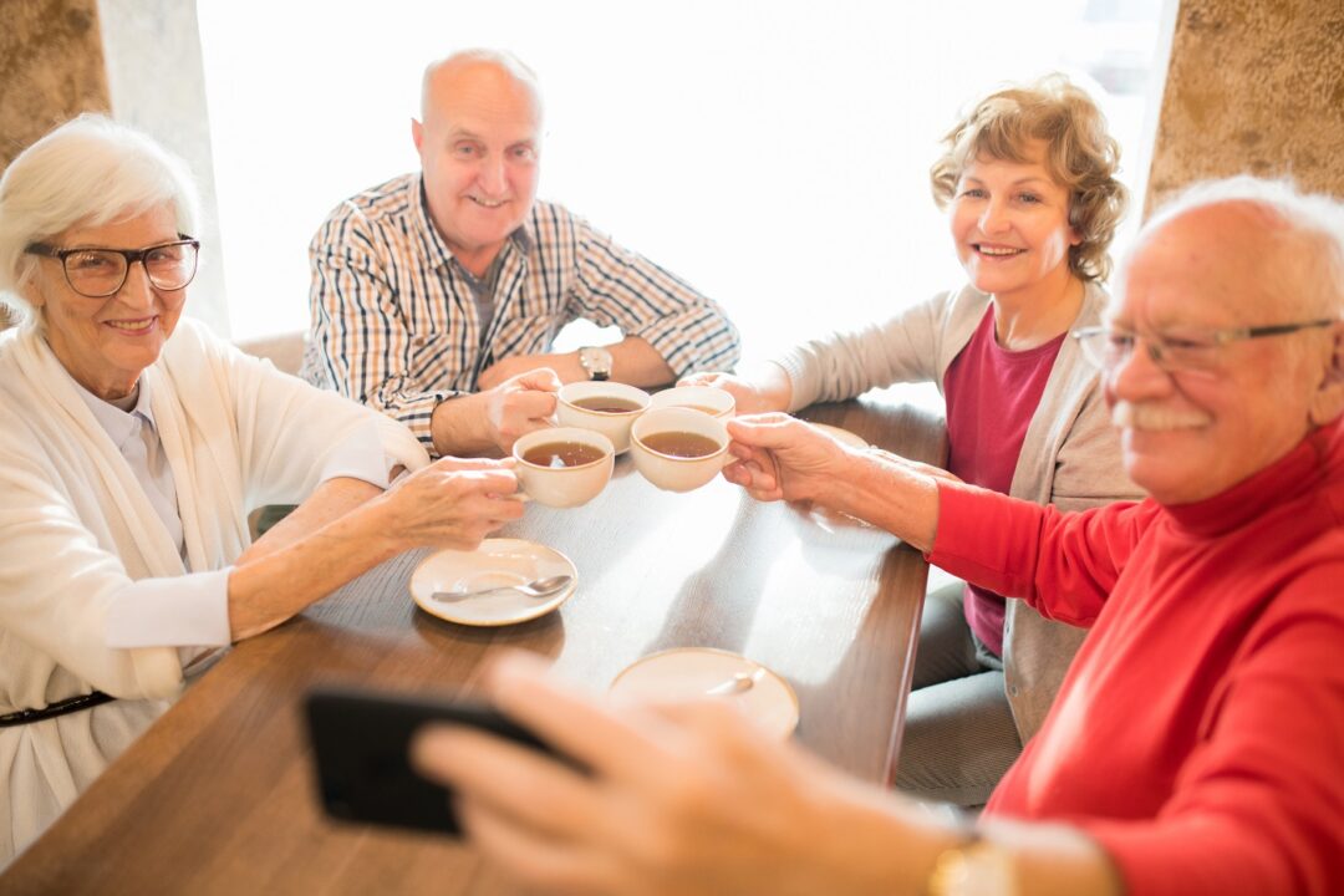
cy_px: 448
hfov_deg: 54.4
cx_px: 672
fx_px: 1307
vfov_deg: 37.9
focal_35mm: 35
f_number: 2
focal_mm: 35
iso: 800
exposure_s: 1/160
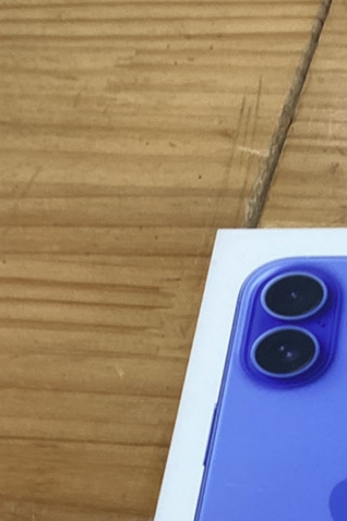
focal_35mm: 81
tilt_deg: -57.8
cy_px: 609
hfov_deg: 16.2
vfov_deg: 23.2
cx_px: 403
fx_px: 1173
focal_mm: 3.3
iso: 50
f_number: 2.4
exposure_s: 1/60
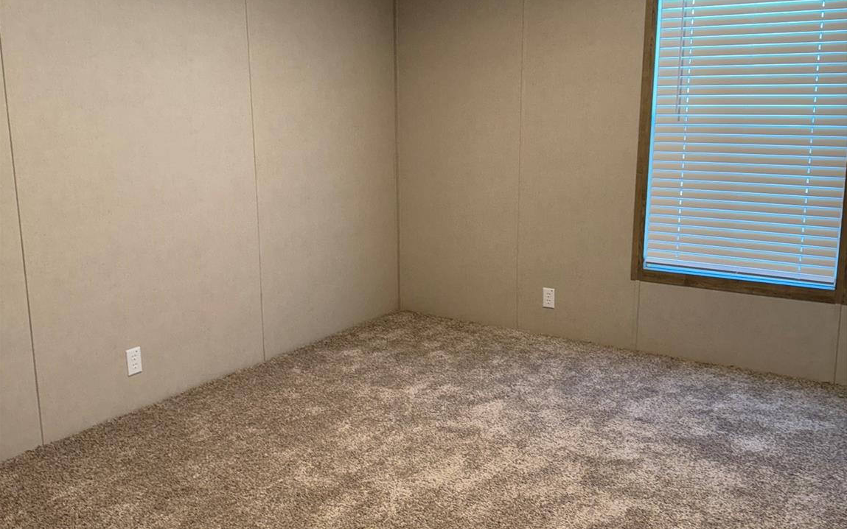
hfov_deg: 56.7
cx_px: 424
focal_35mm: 34
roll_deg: +1.9
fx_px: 785
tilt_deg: -12.4
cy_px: 268
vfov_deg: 37.3
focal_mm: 6.76
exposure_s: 1/60
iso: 160
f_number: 1.78
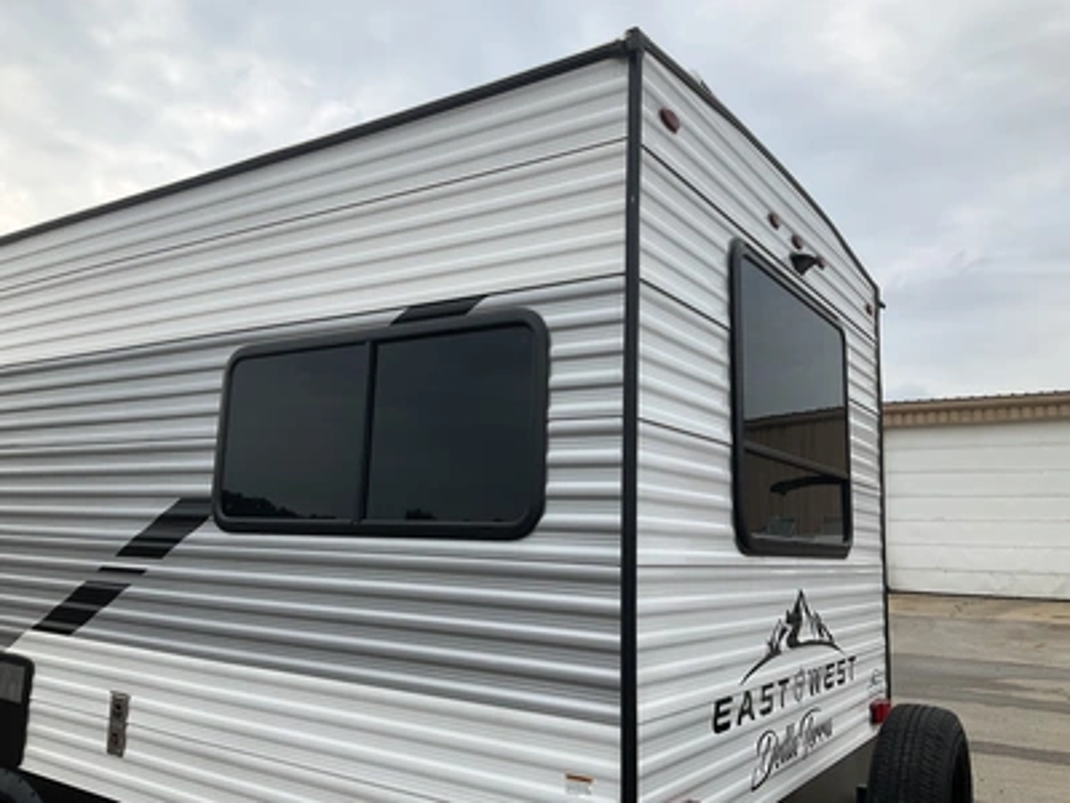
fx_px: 896
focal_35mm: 29
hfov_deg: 61.7
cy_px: 402
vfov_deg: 48.2
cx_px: 535
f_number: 1.8
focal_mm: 3
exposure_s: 1/1342
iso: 25
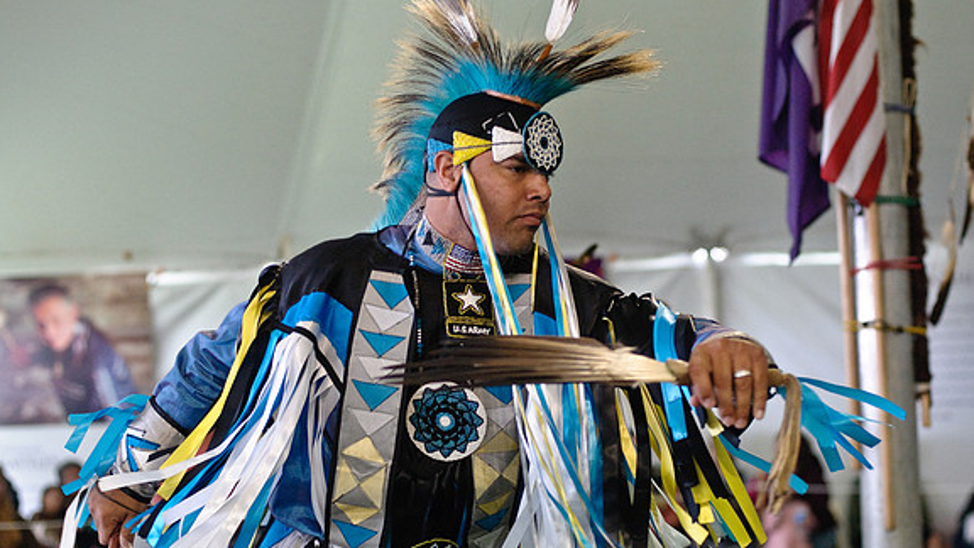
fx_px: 2040
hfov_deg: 26.8
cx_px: 487
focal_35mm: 79
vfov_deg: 15.3
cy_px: 310
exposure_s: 1/500
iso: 1600
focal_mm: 50
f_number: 2
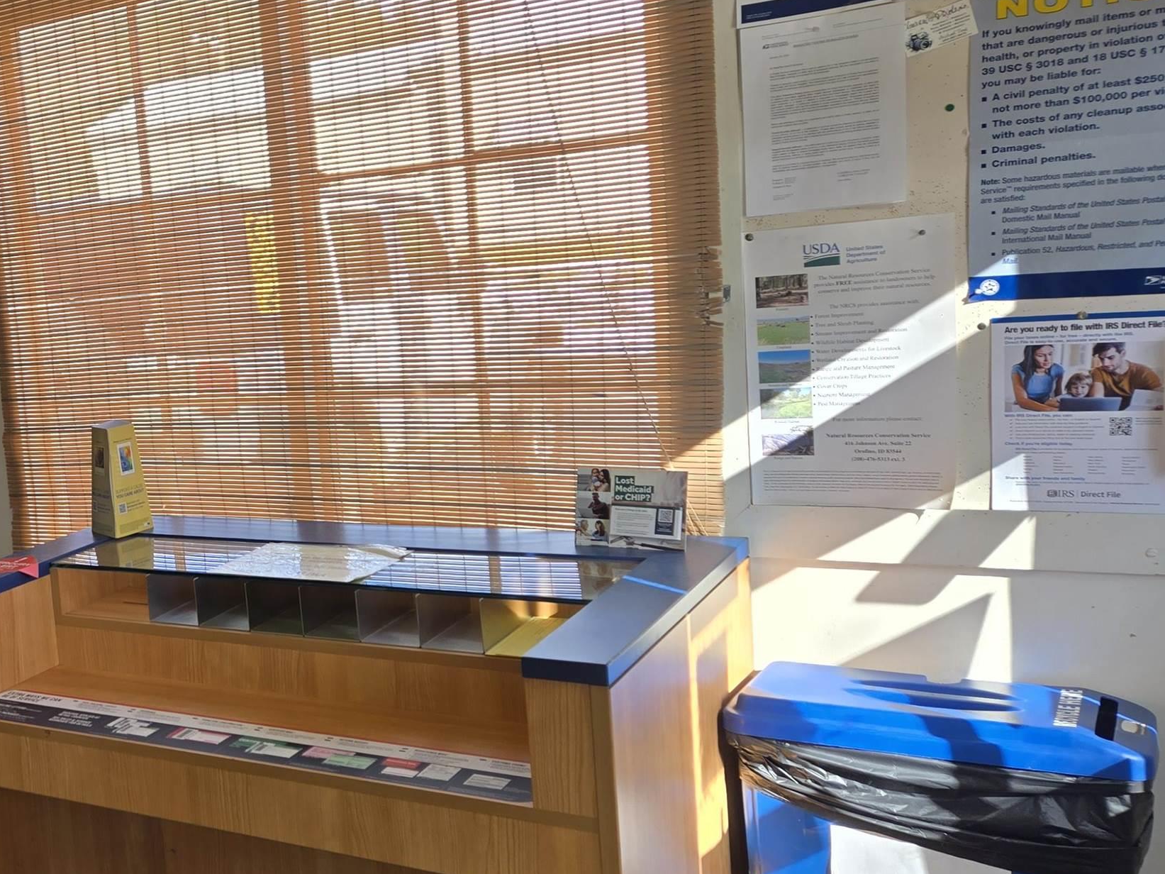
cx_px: 104
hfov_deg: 40.4
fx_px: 1447
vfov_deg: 33.6
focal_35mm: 43
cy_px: 473
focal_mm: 5.4
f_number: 1.8
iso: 25
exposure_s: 1/120
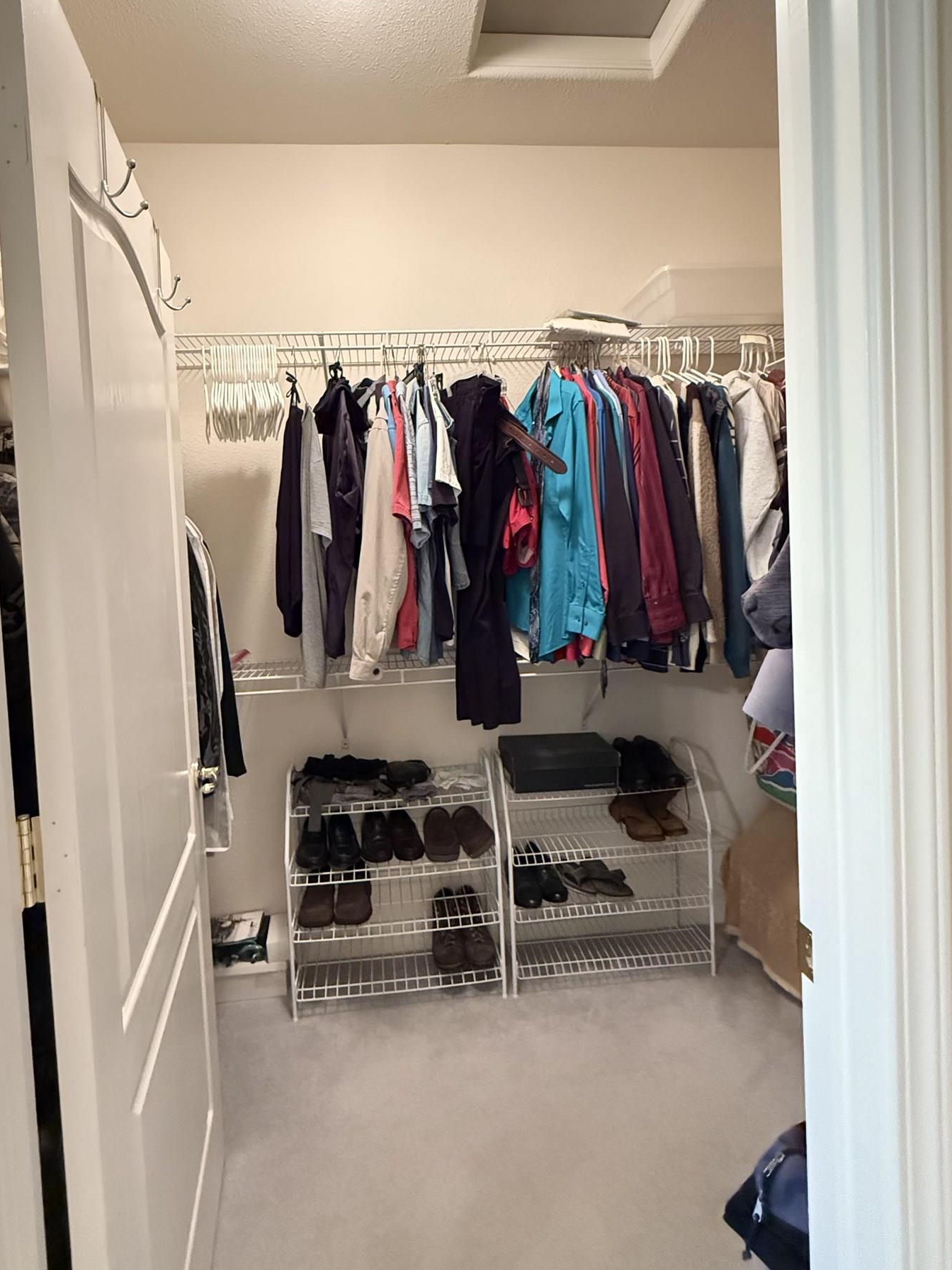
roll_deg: +1.8
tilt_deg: -2.5
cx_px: 434
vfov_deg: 87.6
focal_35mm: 18
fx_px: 660
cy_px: 581
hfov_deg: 71.4
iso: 1250
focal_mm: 2.22
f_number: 2.2
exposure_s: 1/60
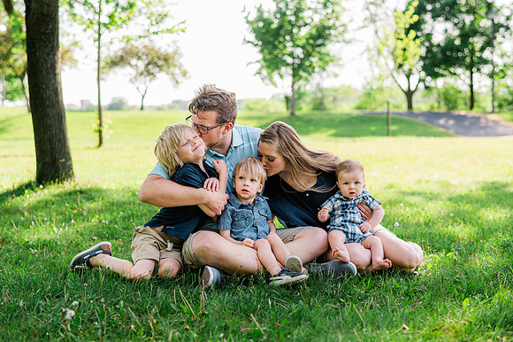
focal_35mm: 58
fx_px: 826
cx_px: 256
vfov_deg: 23.4
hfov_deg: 34.5
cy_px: 171
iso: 160
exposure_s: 1/500
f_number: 2.8
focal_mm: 58
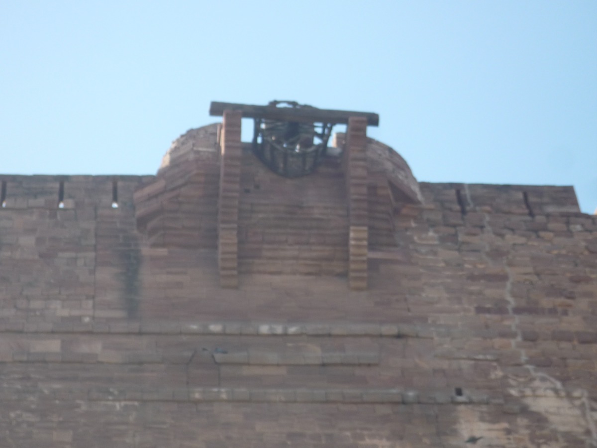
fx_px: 2070
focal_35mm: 120
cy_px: 224
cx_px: 298
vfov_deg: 12.3
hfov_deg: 16.4
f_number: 5.6
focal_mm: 17.6
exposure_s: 1/200
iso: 100
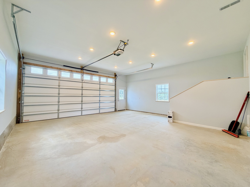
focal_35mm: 14
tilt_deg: +1.3
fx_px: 101
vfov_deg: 85.7
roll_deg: -0.5
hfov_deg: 102.1
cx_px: 125
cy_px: 94
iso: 160
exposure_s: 1/120
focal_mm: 2.22
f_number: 2.2
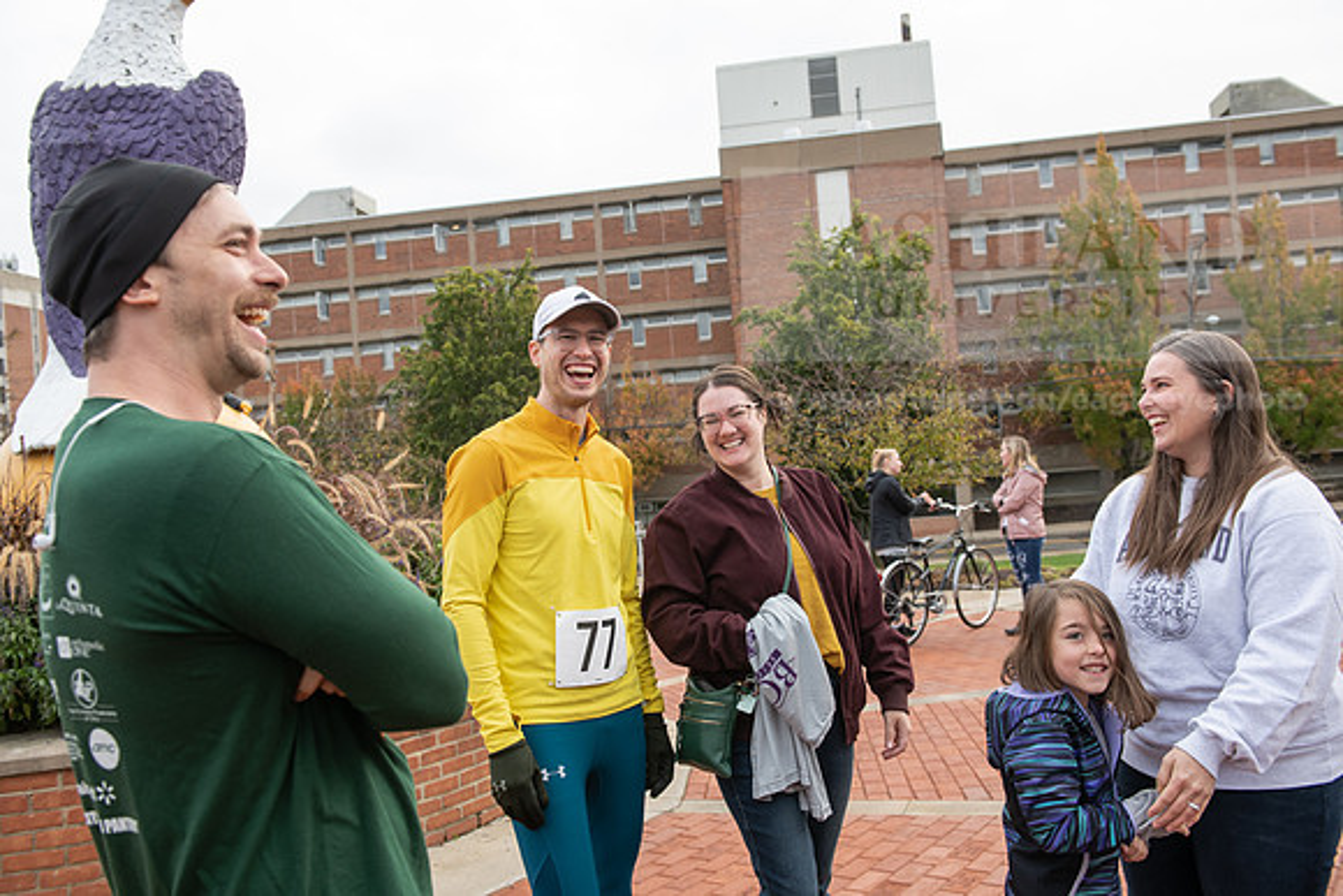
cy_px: 448
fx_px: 1194
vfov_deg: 41.1
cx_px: 672
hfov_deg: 58.7
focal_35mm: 32
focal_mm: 32
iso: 400
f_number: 5
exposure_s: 1/320
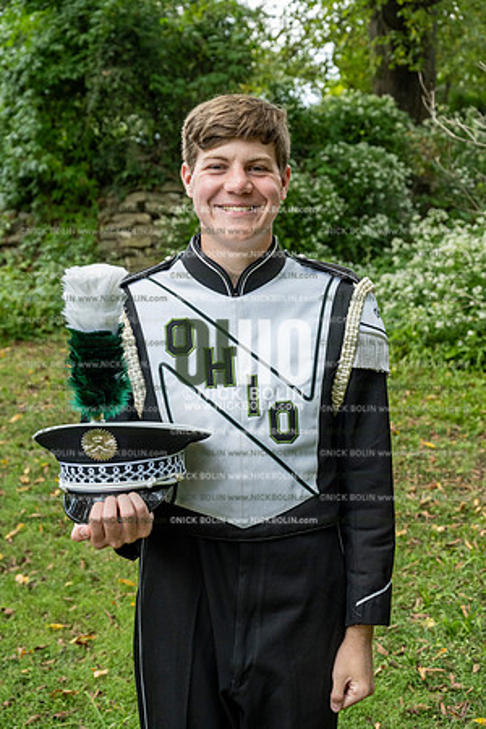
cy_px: 364
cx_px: 243
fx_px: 1053
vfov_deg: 38.2
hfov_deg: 26.0
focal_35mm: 52
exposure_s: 1/640
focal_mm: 52
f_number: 5.6
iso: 1000
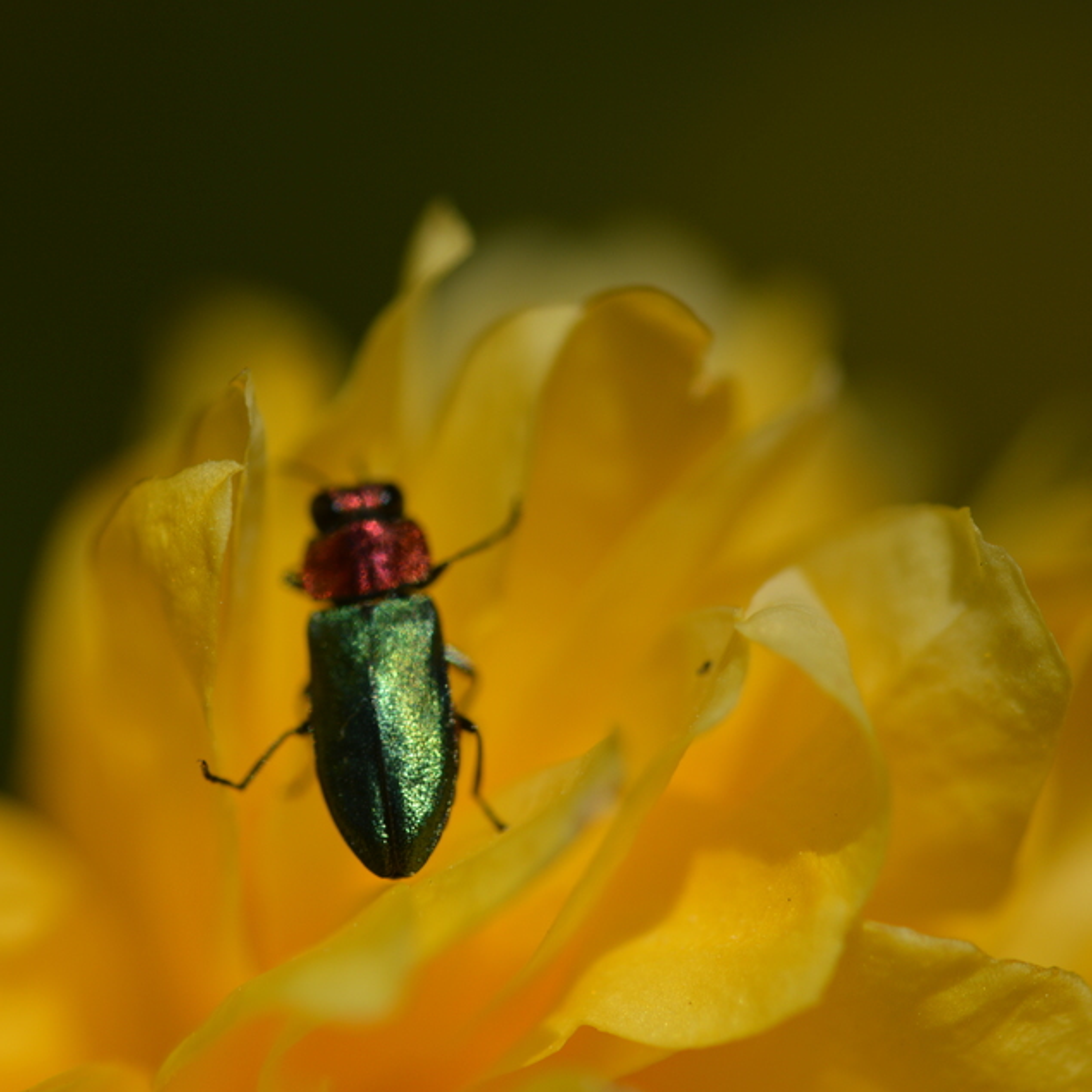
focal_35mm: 203
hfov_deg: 8.6
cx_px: 377
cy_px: 549
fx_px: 7232
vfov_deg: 8.6
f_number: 8
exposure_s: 1/250
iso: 100
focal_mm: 105
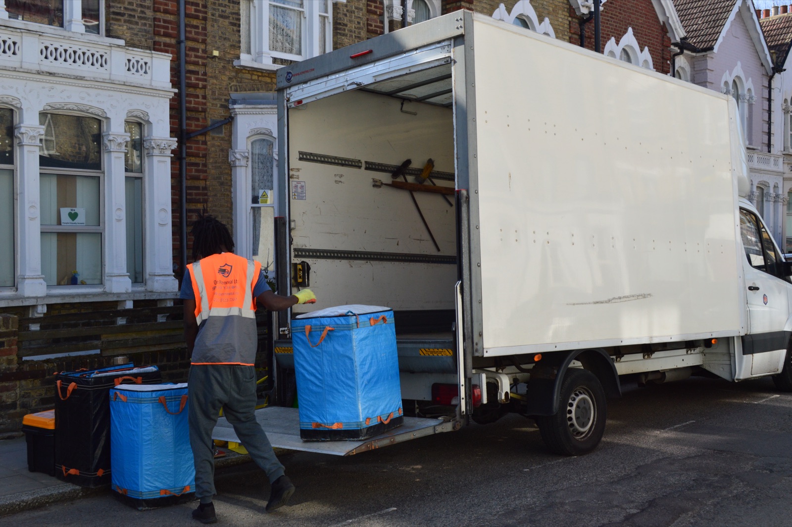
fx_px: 923
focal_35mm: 42
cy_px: 264
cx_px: 396
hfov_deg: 46.4
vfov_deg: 31.8
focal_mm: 28
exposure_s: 1/320
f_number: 10
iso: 400
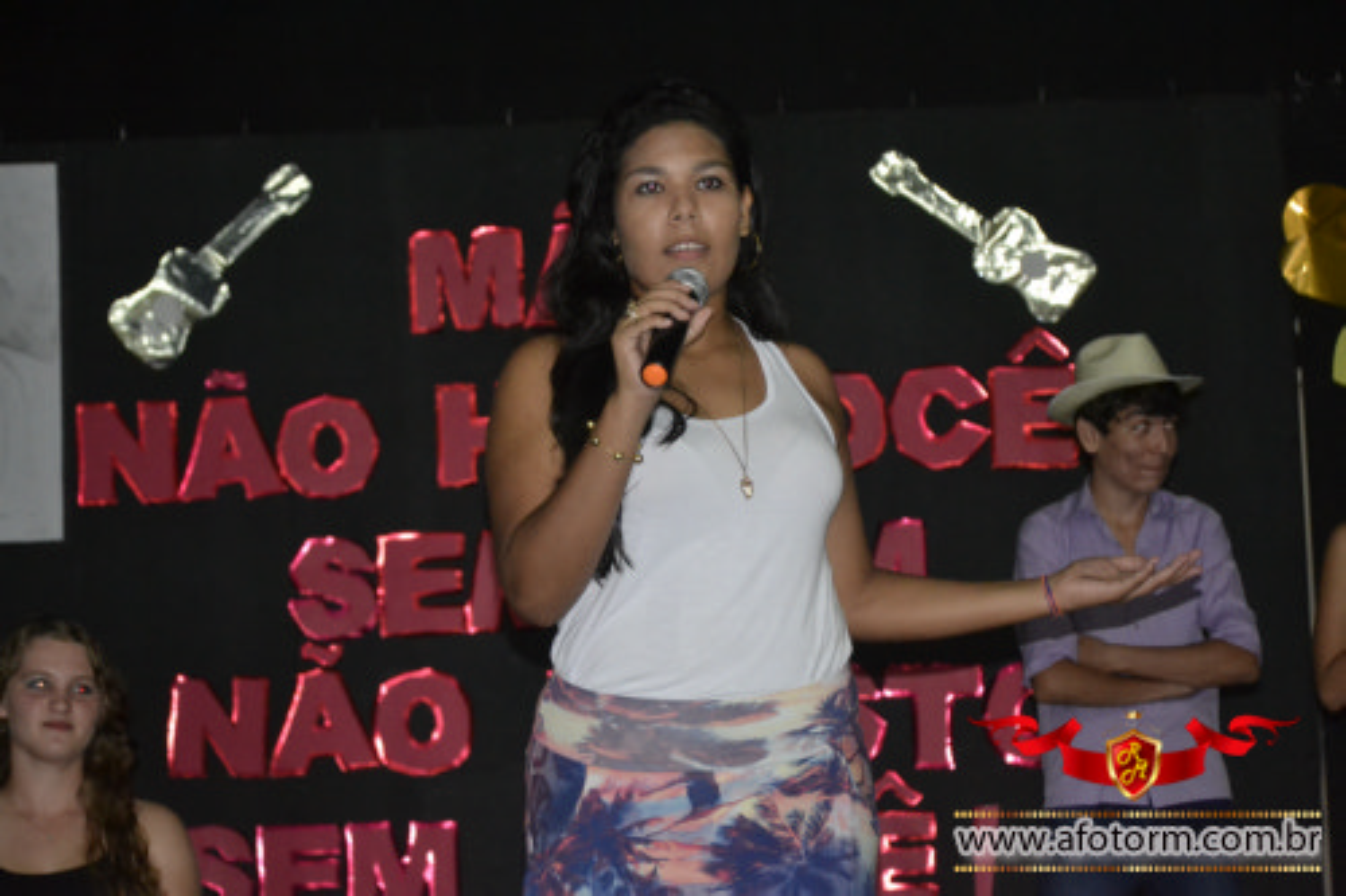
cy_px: 448
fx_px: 5046
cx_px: 673
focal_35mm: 135
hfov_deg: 15.2
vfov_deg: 10.2
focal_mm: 90
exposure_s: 1/60
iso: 3200
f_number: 5.6
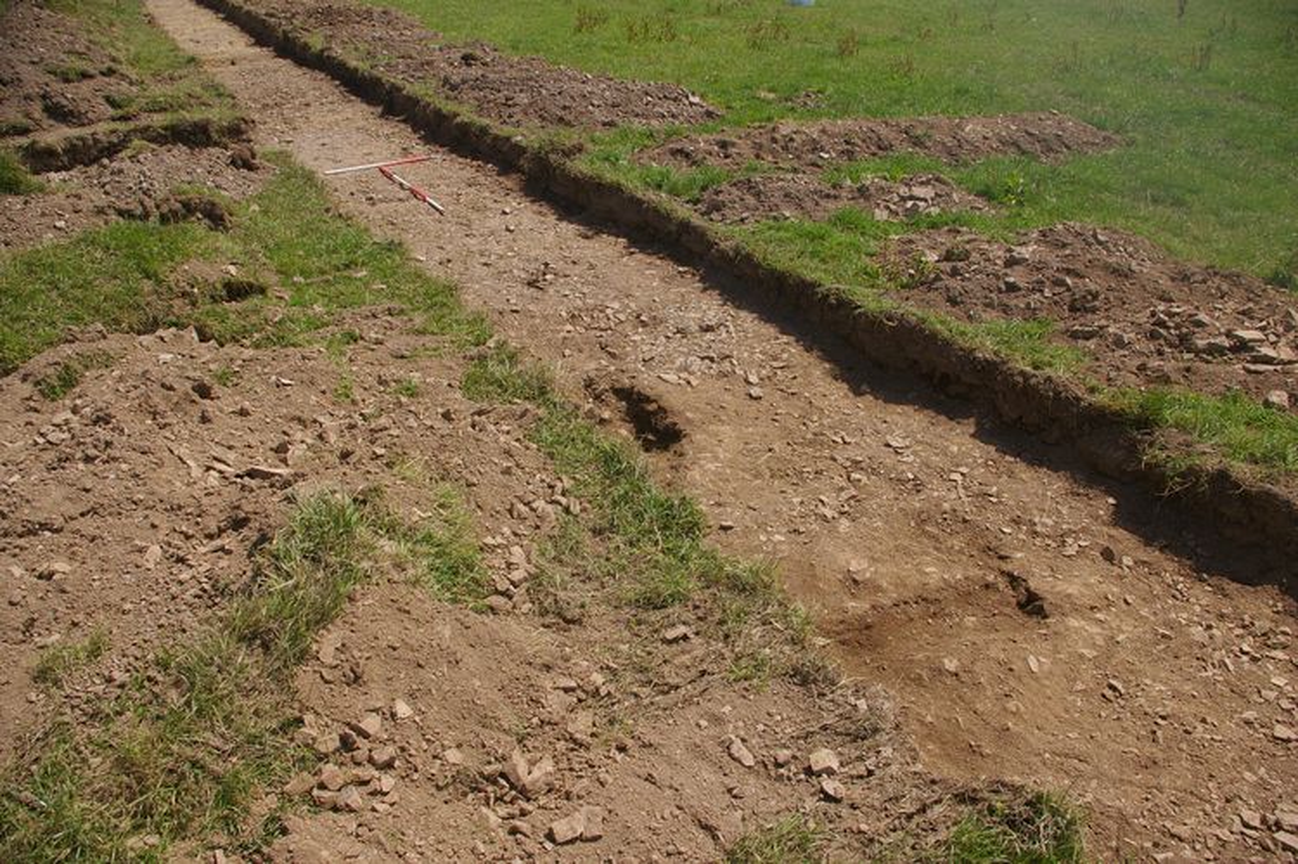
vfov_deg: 47.9
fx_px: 973
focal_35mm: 27
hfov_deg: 67.4
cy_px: 432
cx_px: 649
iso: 200
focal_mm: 18
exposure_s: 1/250
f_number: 11
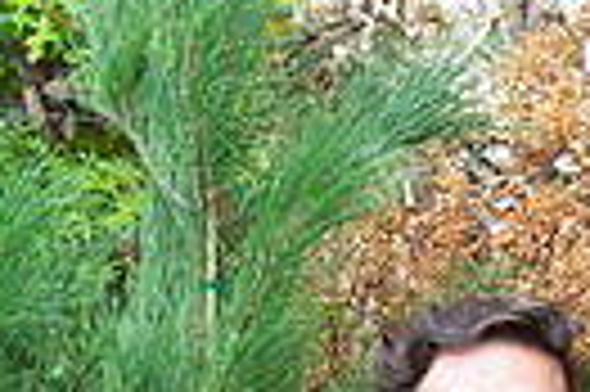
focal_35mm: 181
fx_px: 2963
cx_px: 1194
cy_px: 768
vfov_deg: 7.3
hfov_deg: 10.4
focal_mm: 40
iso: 3200
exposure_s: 1/100
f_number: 5
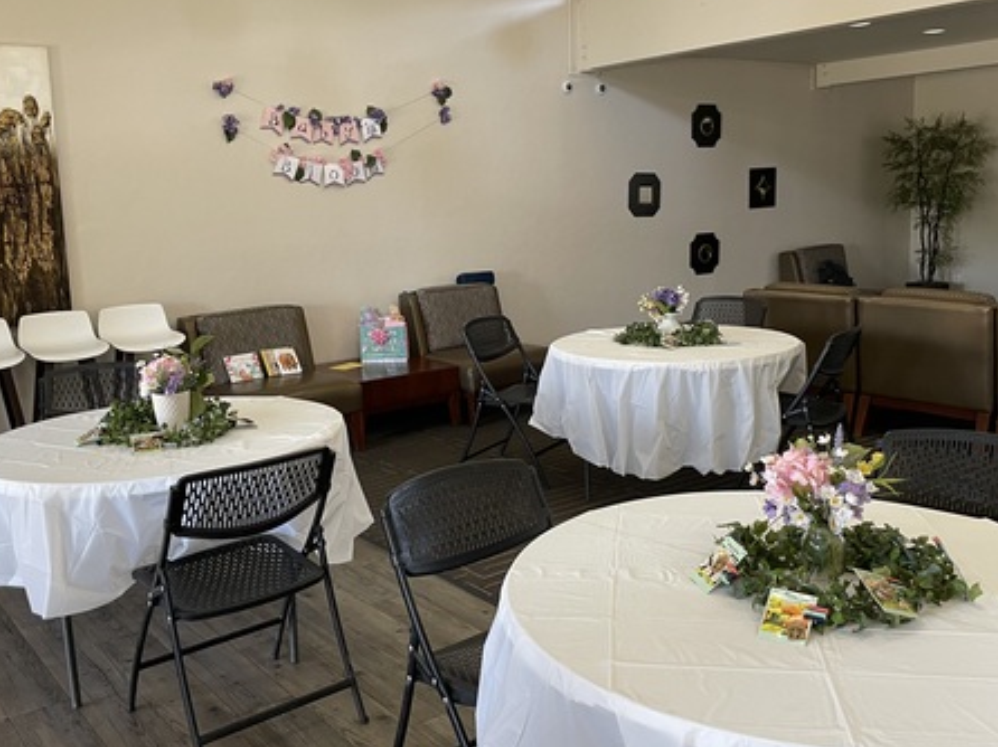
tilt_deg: -7.4
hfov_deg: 52.6
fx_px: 1009
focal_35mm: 35
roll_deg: +2.3
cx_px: 495
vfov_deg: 40.7
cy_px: 360
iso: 100
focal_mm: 4.2
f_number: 1.6
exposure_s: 1/60
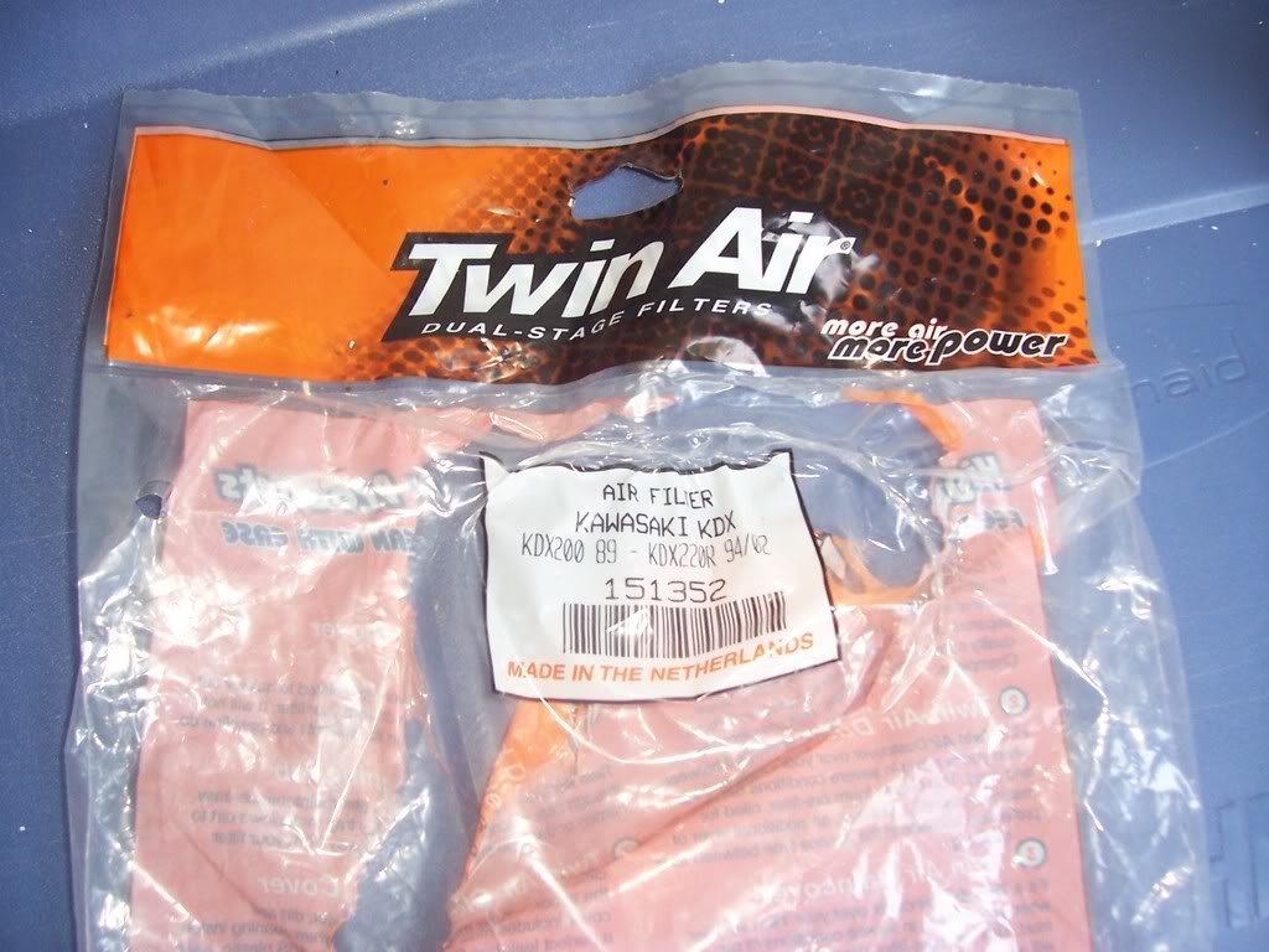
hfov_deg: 54.0
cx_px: 634
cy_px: 476
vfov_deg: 41.8
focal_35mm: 34
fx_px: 1246
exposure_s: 1/60
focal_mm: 5.6
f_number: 2.7
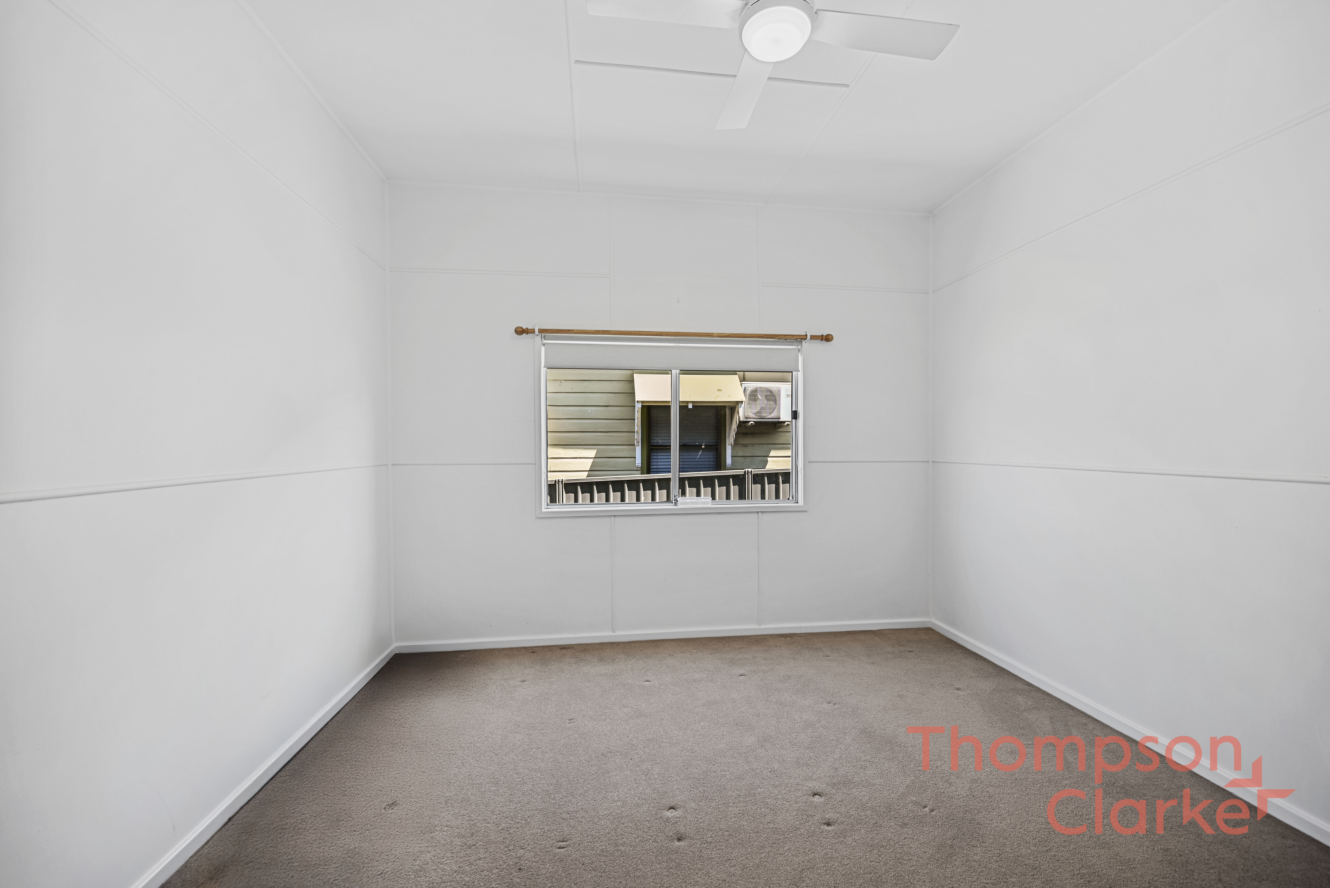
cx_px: 665
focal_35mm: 14
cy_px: 444
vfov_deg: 81.3
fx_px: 517
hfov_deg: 104.2
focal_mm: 14
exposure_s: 1/10
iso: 100
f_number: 4
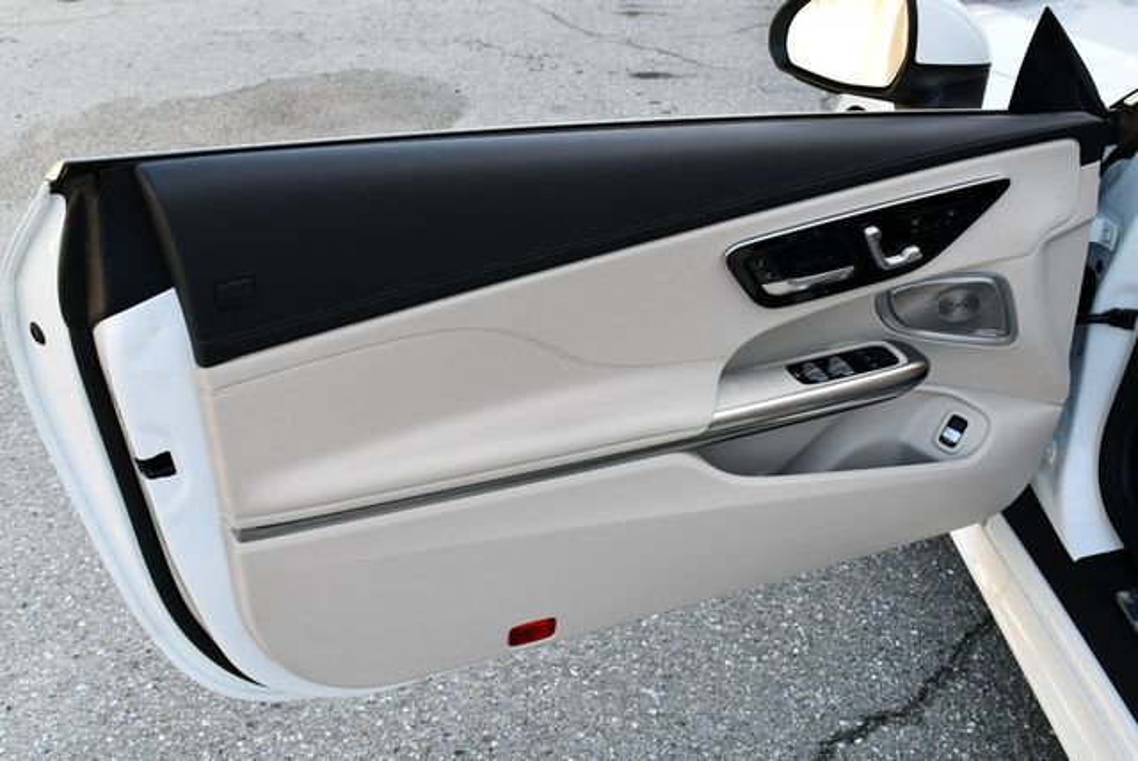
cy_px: 380
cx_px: 569
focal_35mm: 36
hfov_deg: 53.1
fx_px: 1139
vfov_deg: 36.9
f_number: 5.6
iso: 320
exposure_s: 1/250
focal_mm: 18
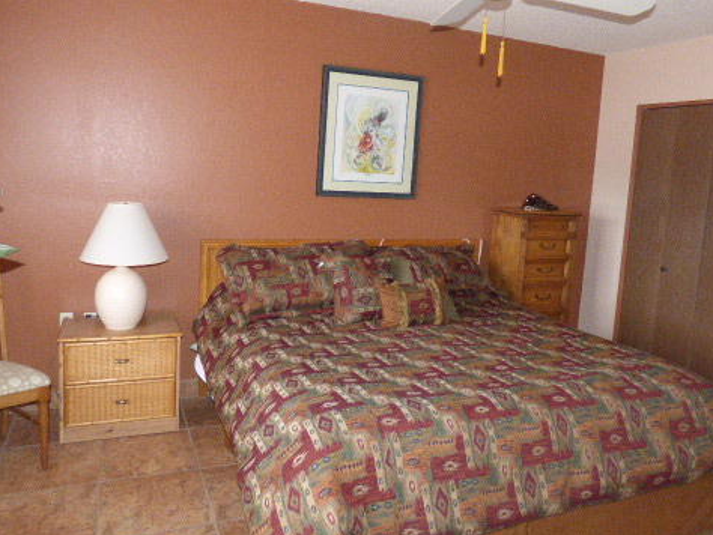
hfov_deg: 65.2
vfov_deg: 51.3
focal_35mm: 27
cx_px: 334
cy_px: 240
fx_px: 556
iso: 800
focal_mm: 3.58
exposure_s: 1/60
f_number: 2.8
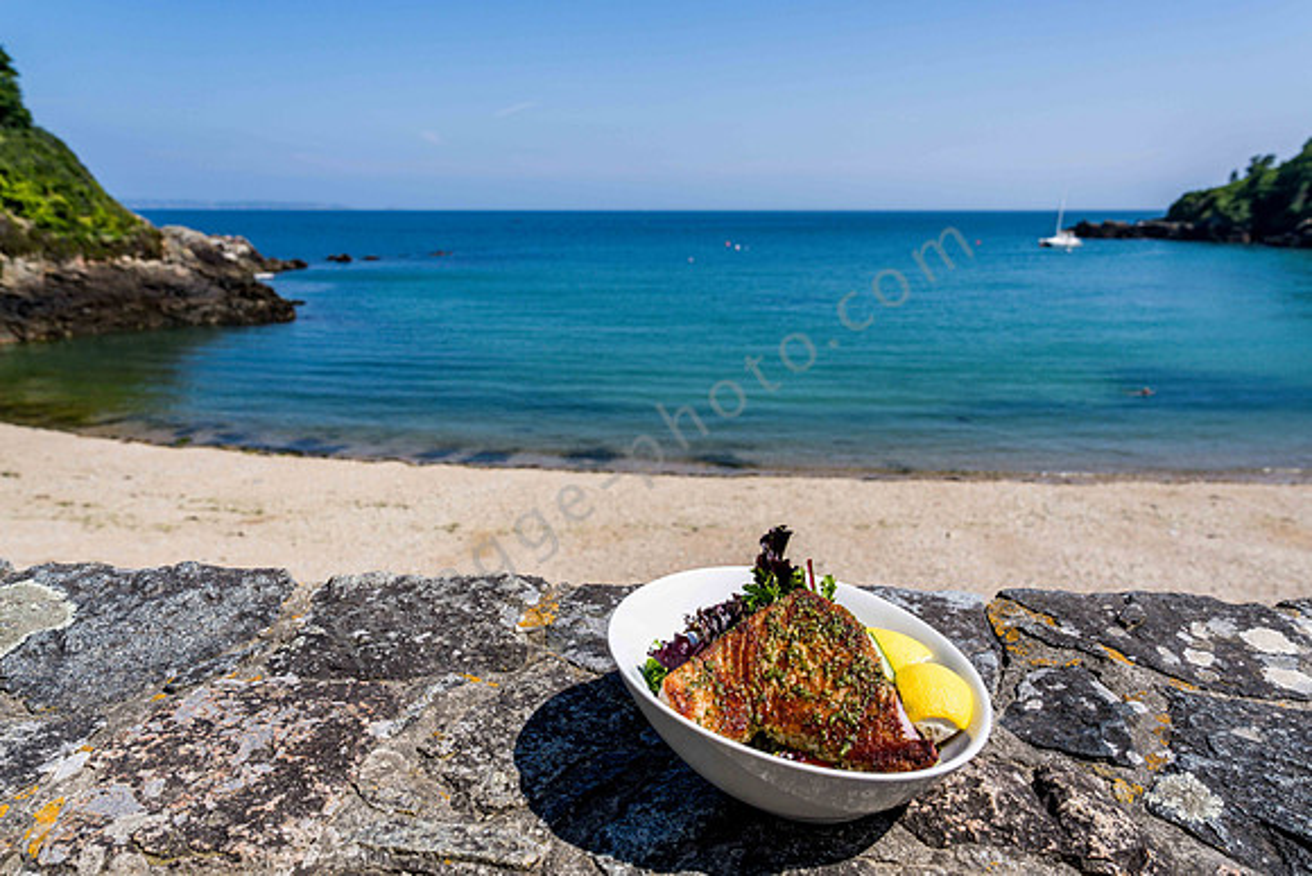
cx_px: 656
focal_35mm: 25
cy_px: 438
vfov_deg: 51.6
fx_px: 905
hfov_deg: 71.9
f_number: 6.3
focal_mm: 24
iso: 200
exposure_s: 1/1000
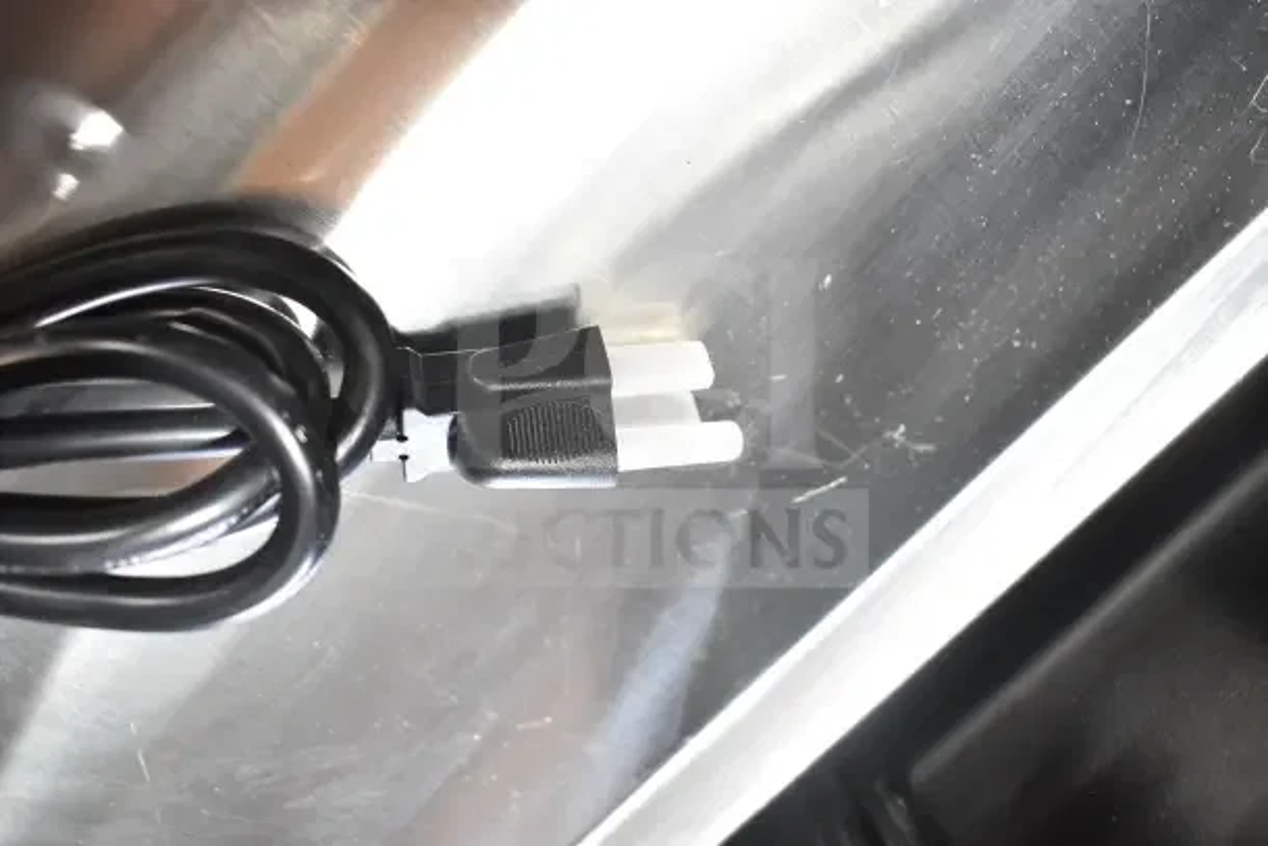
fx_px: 1163
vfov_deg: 40.0
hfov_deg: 57.2
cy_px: 423
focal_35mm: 33
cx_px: 634
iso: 1600
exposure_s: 1/60
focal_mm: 22
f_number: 4
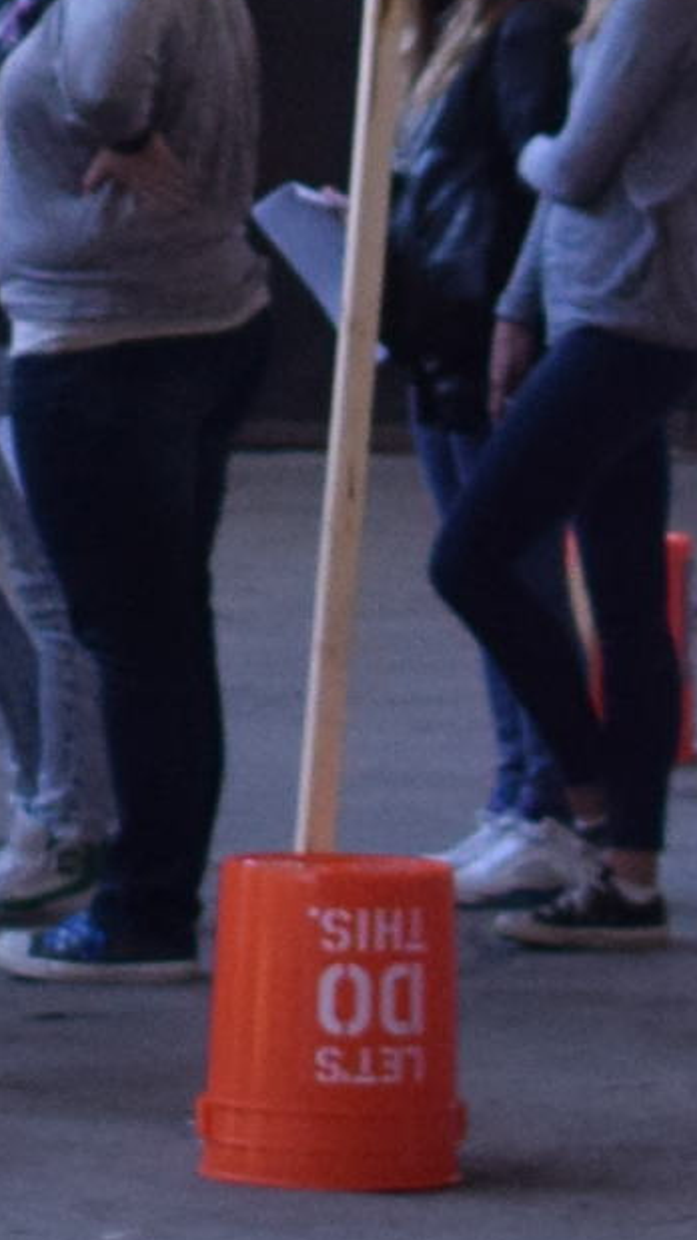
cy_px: -903
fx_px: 13142
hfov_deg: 3.0
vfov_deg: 5.3
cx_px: -759
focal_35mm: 400
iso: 800
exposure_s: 1/60
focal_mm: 35
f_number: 2.8
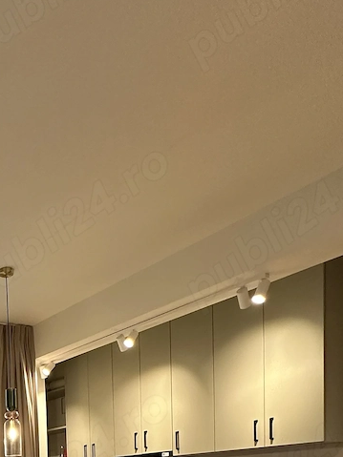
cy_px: 523
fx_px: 515
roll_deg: +2.2
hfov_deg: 31.9
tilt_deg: -3.4
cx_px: -47
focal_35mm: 39
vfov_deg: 38.2
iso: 250
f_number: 2.2
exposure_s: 1/100
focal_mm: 2.22
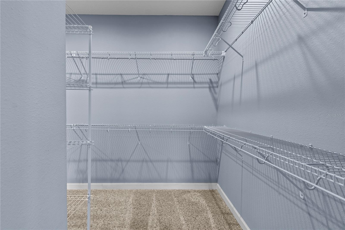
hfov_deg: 100.4
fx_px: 144
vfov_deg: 77.3
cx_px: 172
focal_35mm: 15
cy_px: 115
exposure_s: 2.5
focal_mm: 10
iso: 100
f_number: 7.1
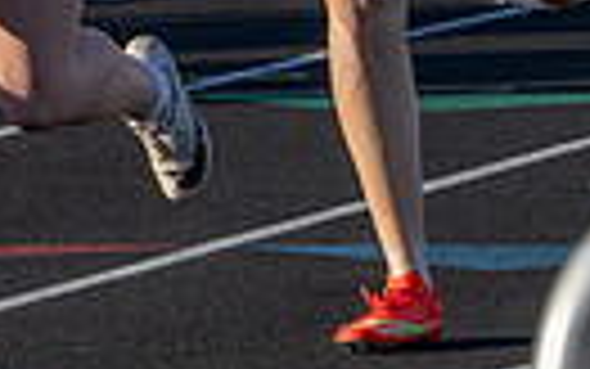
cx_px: 90
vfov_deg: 1.4
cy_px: -302
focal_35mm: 946
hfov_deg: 2.2
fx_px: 15218
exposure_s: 1/1000
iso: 500
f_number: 9
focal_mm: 180
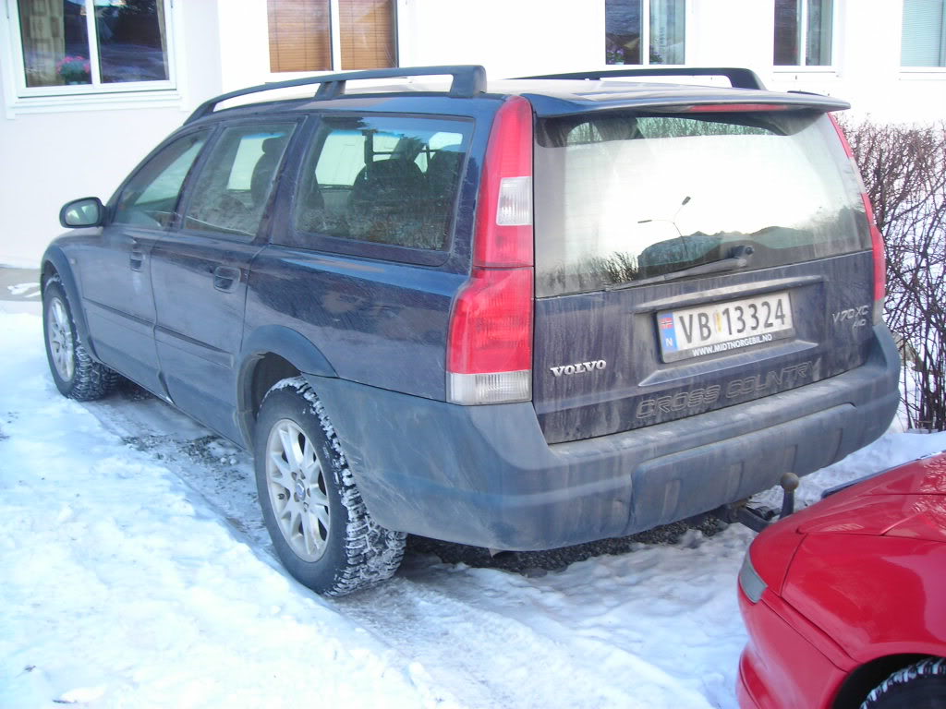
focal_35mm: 38
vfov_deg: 37.7
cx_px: 473
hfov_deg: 49.0
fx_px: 1038
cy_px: 354
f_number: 3.2
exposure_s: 1/34.1
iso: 50
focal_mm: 6.3
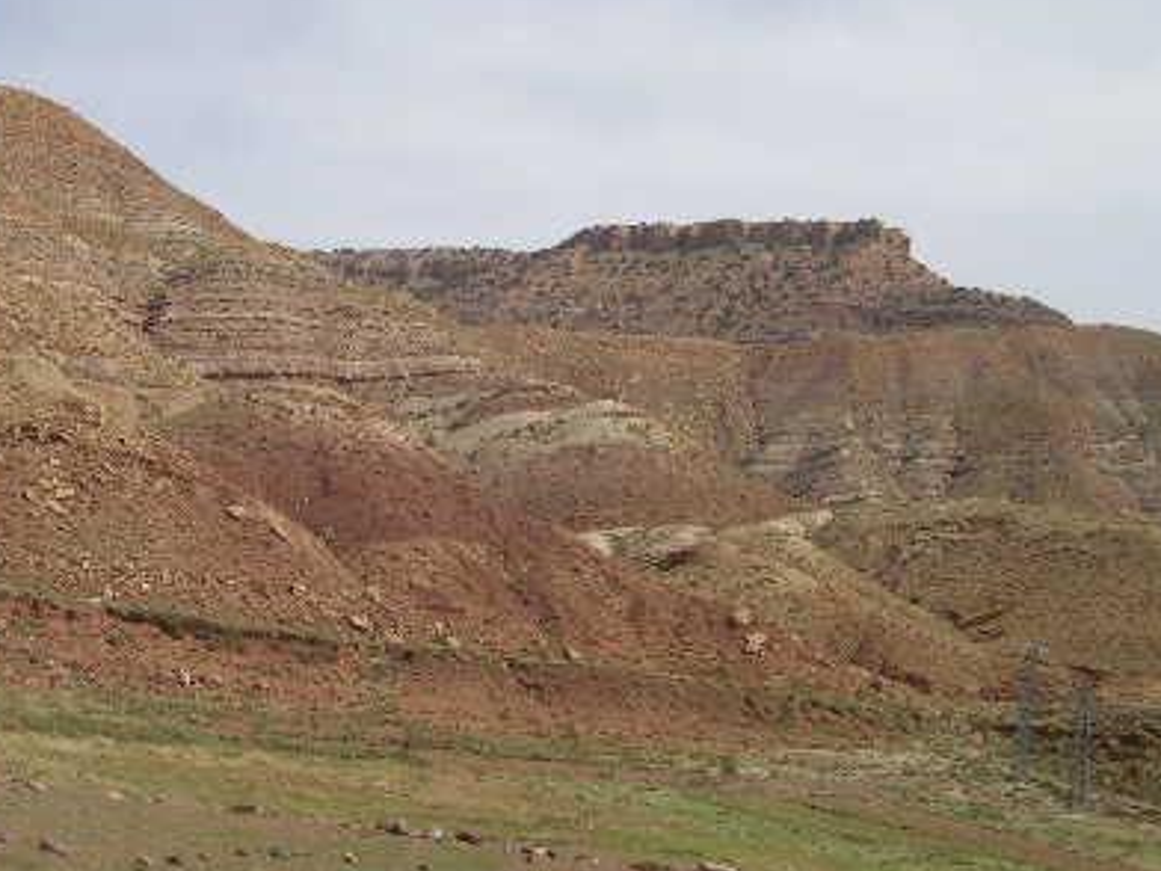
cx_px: 243
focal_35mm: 62
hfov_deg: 30.5
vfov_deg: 23.6
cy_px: 308
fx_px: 2079
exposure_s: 1/266
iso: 100
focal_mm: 8
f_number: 7.6
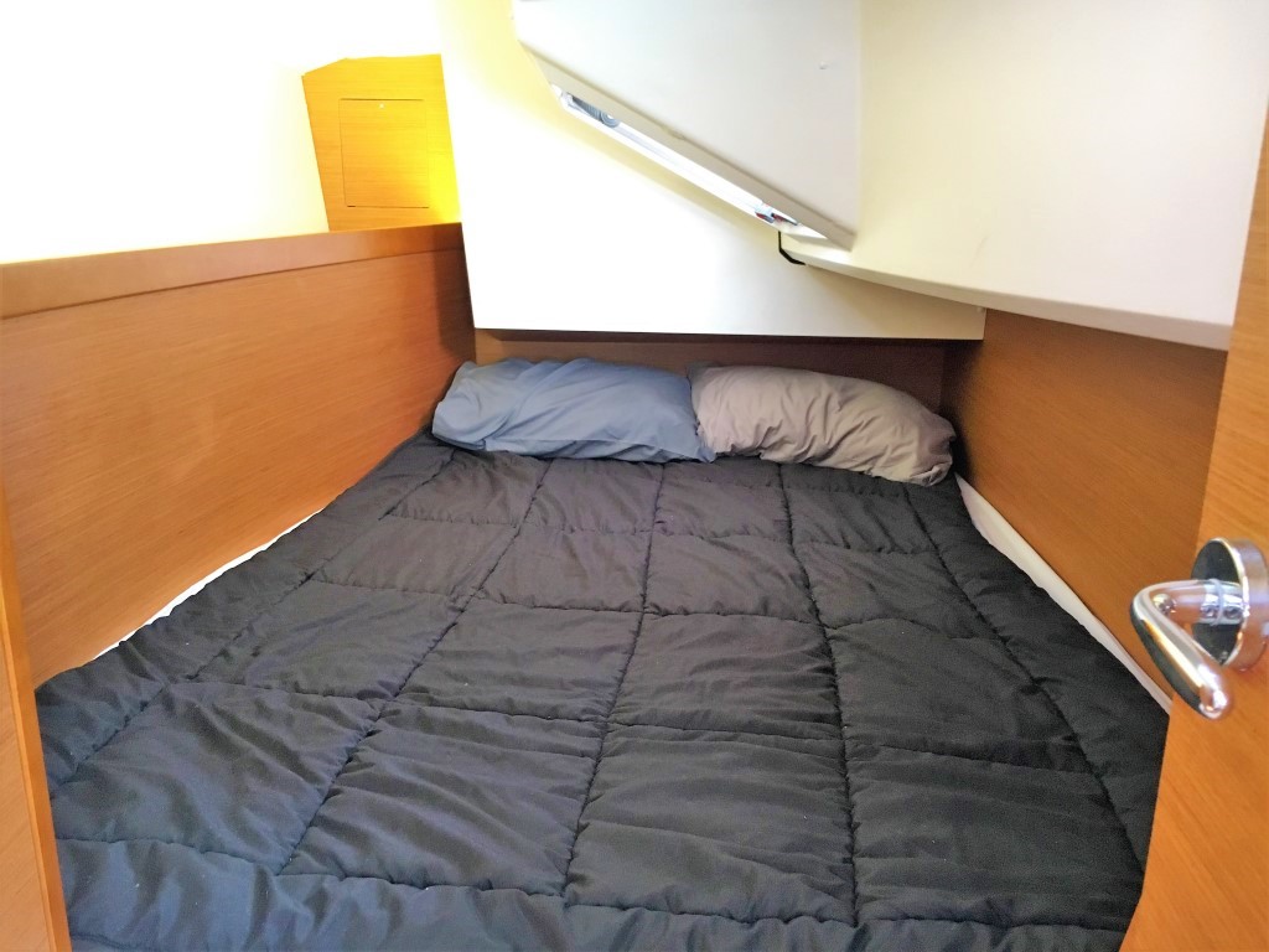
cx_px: 634
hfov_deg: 61.7
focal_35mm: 29
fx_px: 1063
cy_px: 476
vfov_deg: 48.2
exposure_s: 1/20
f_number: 2.2
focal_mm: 4.15
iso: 200
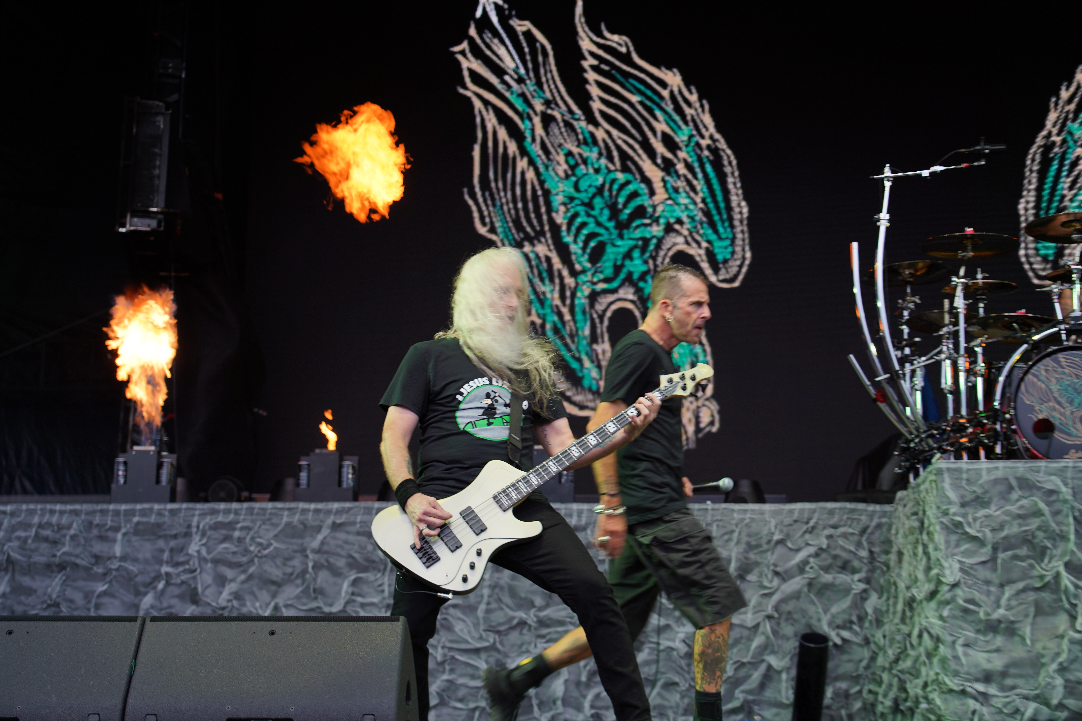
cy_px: 360
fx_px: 1713
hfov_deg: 35.1
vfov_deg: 23.8
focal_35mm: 57
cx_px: 541
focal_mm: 57
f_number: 4
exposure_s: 1/100
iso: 100
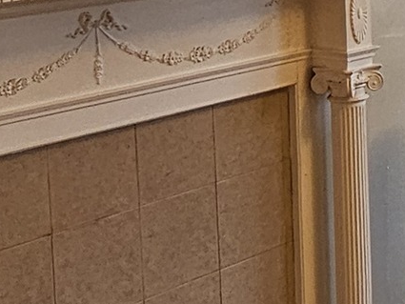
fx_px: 1100
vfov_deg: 15.2
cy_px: -63
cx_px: 600
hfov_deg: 18.6
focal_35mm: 94
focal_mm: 2.2
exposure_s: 1/60
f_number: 2.2
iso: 200
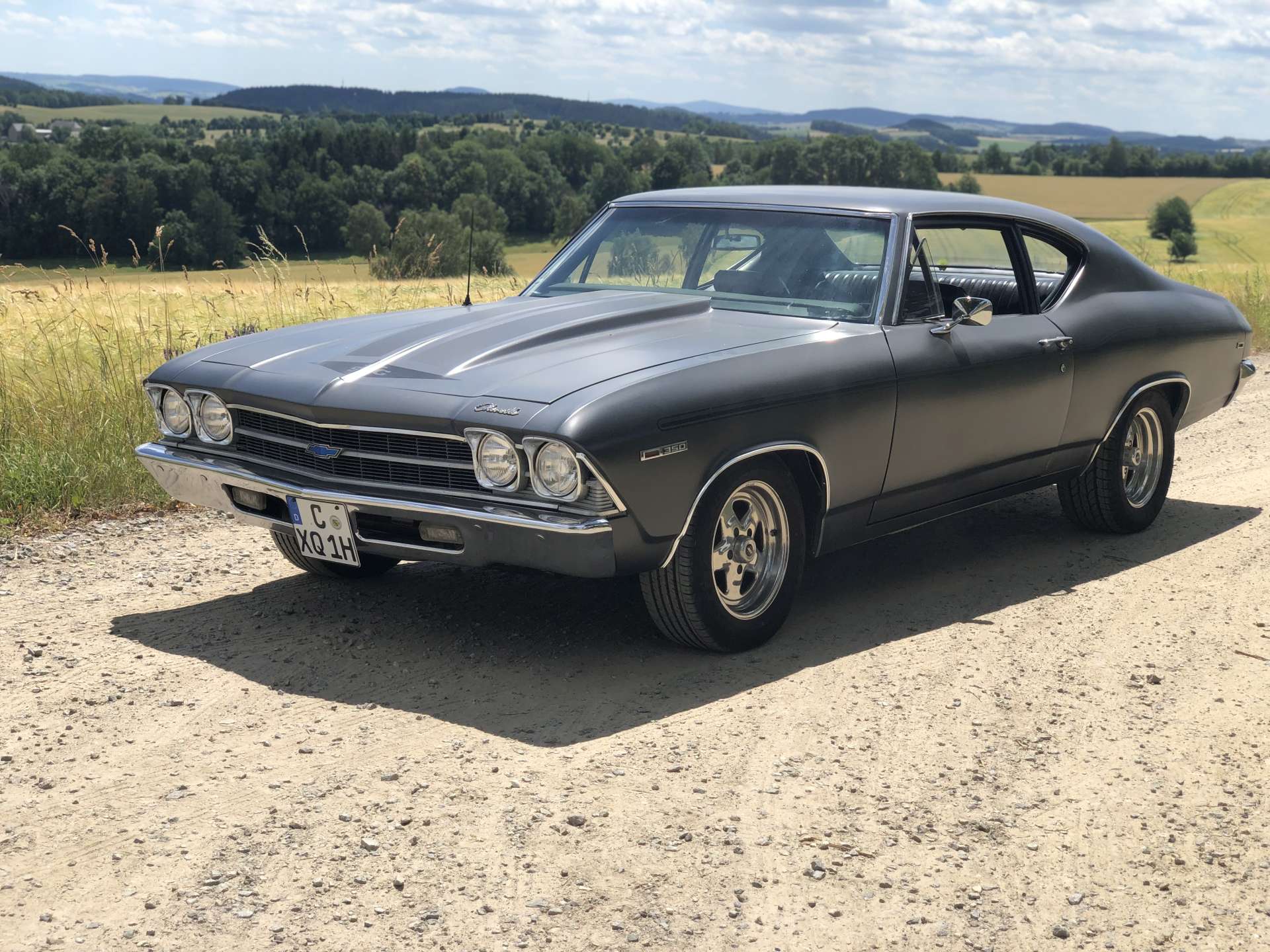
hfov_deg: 36.8
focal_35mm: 52
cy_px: 476
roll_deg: -2.8
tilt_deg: -9.4
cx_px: 635
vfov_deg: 28.0
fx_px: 1908
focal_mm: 6
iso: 16
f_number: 2.4
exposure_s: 1/1171
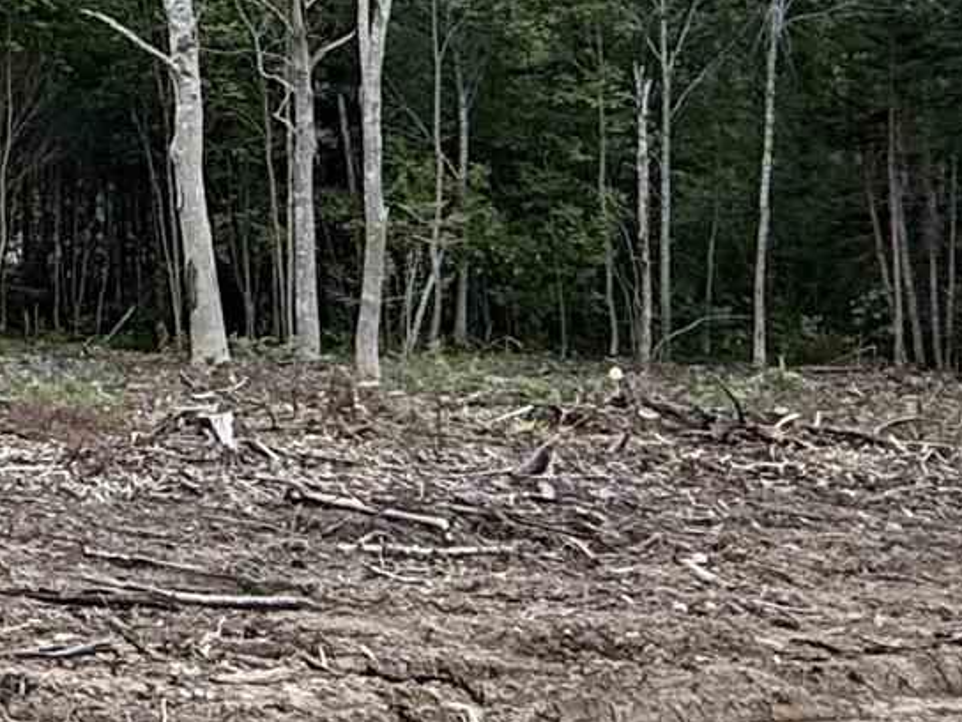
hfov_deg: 21.4
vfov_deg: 18.4
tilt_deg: +0.8
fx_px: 2195
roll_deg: +2.5
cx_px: -414
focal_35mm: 79
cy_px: 80
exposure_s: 1/258
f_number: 2.2
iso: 64
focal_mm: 2.22
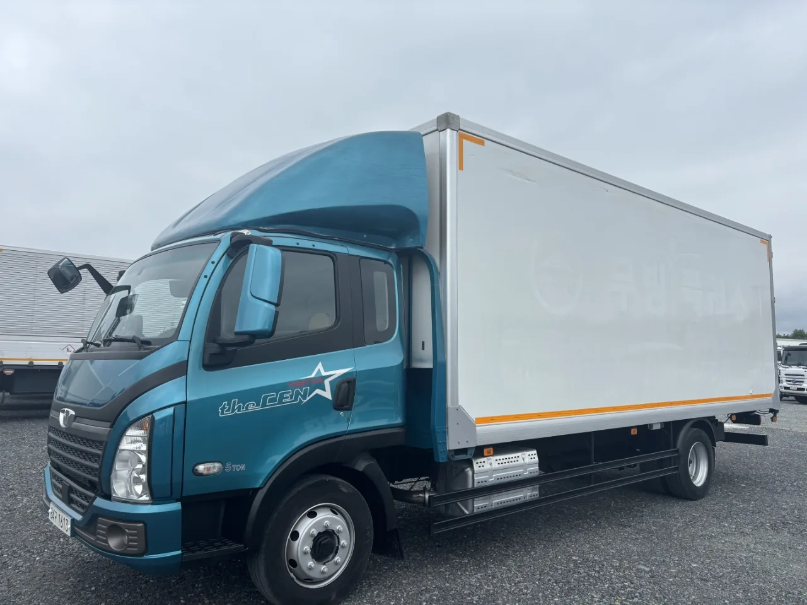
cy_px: 302
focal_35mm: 26
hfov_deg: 67.3
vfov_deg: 53.1
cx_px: 404
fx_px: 606
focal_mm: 5.96
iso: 50
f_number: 1.6
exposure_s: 1/3205
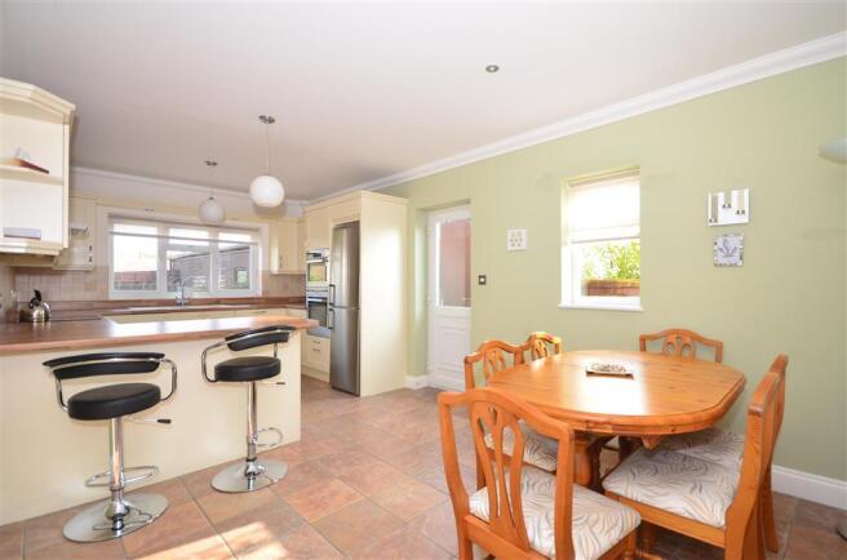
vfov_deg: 71.8
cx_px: 424
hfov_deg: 95.1
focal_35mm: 16
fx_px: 387
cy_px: 280
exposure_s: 1/125
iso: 640
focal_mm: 11
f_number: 6.3
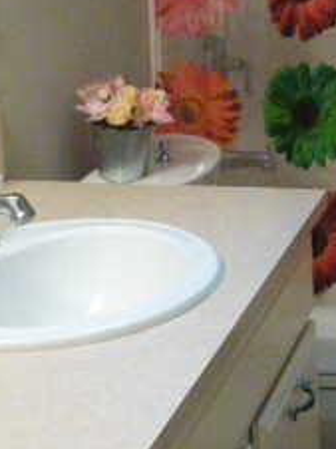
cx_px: 280
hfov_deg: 14.4
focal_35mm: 102
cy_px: 135
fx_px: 1323
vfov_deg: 19.2
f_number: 3.7
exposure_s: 1/40
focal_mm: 6.4
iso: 800
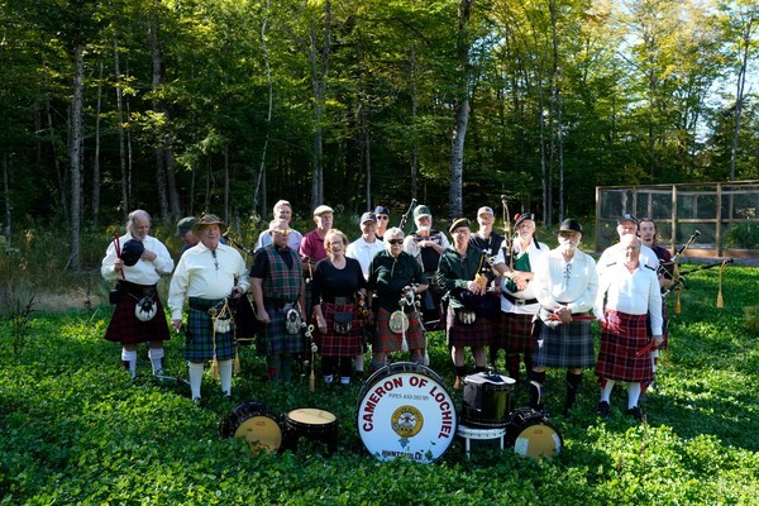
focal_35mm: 34
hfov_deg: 55.8
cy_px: 253
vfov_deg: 38.9
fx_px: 717
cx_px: 380
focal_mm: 34
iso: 1000
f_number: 7.1
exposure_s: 1/400
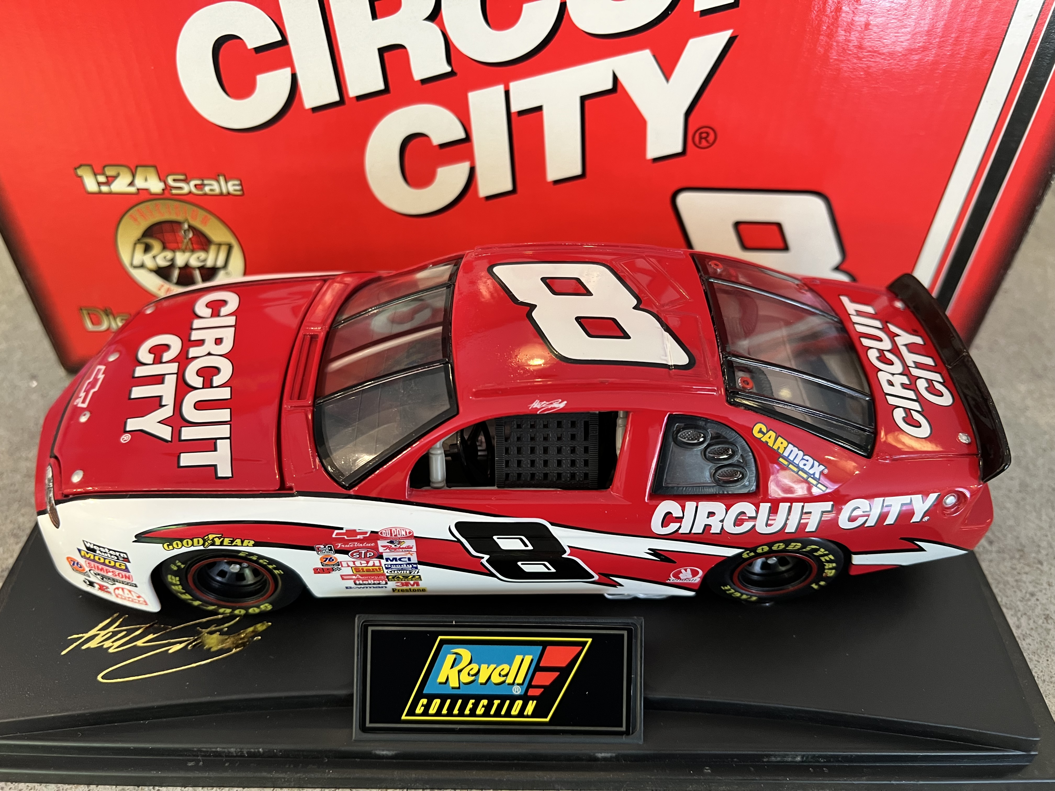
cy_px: 396
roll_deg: -0.4
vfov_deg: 53.1
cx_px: 528
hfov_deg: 67.3
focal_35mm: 26
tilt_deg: -43.3
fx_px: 792
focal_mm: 5.7
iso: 200
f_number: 1.5
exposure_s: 1/60
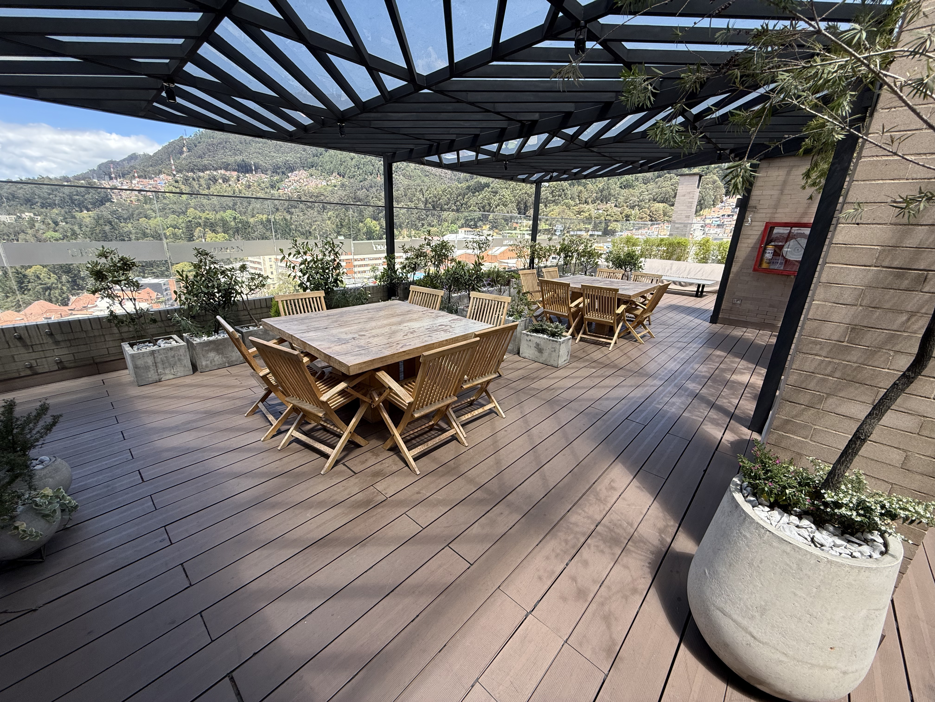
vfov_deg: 85.7
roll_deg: -1.8
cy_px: 351
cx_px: 468
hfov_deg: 102.1
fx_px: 378
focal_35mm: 14
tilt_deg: -18.2
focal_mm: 2.22
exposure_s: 1/472
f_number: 2.2
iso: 64
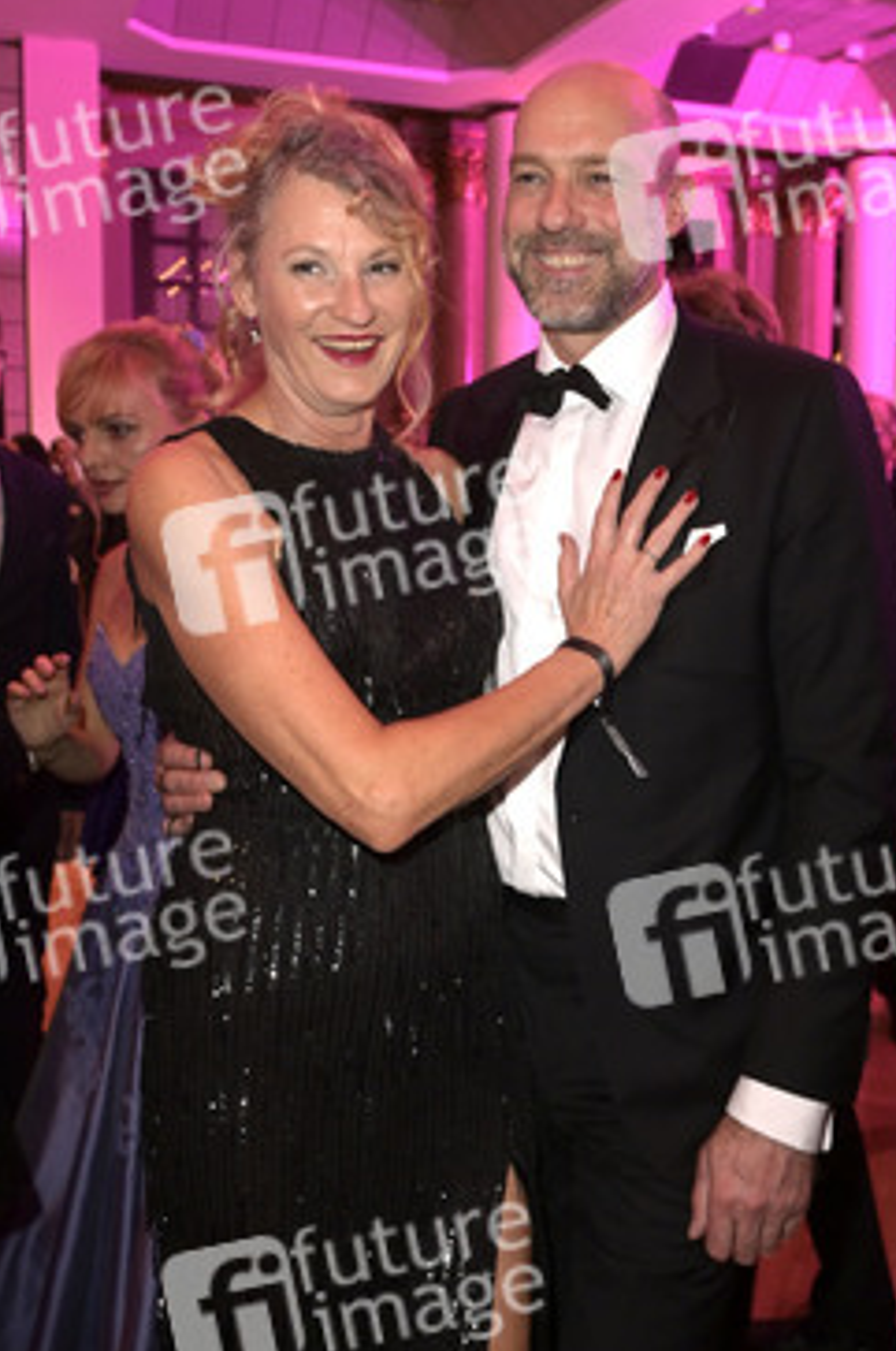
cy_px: 733
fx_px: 1198
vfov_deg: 58.7
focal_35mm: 32
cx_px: 461
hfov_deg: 41.0
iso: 2500
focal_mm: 29
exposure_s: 1/60
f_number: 5.6
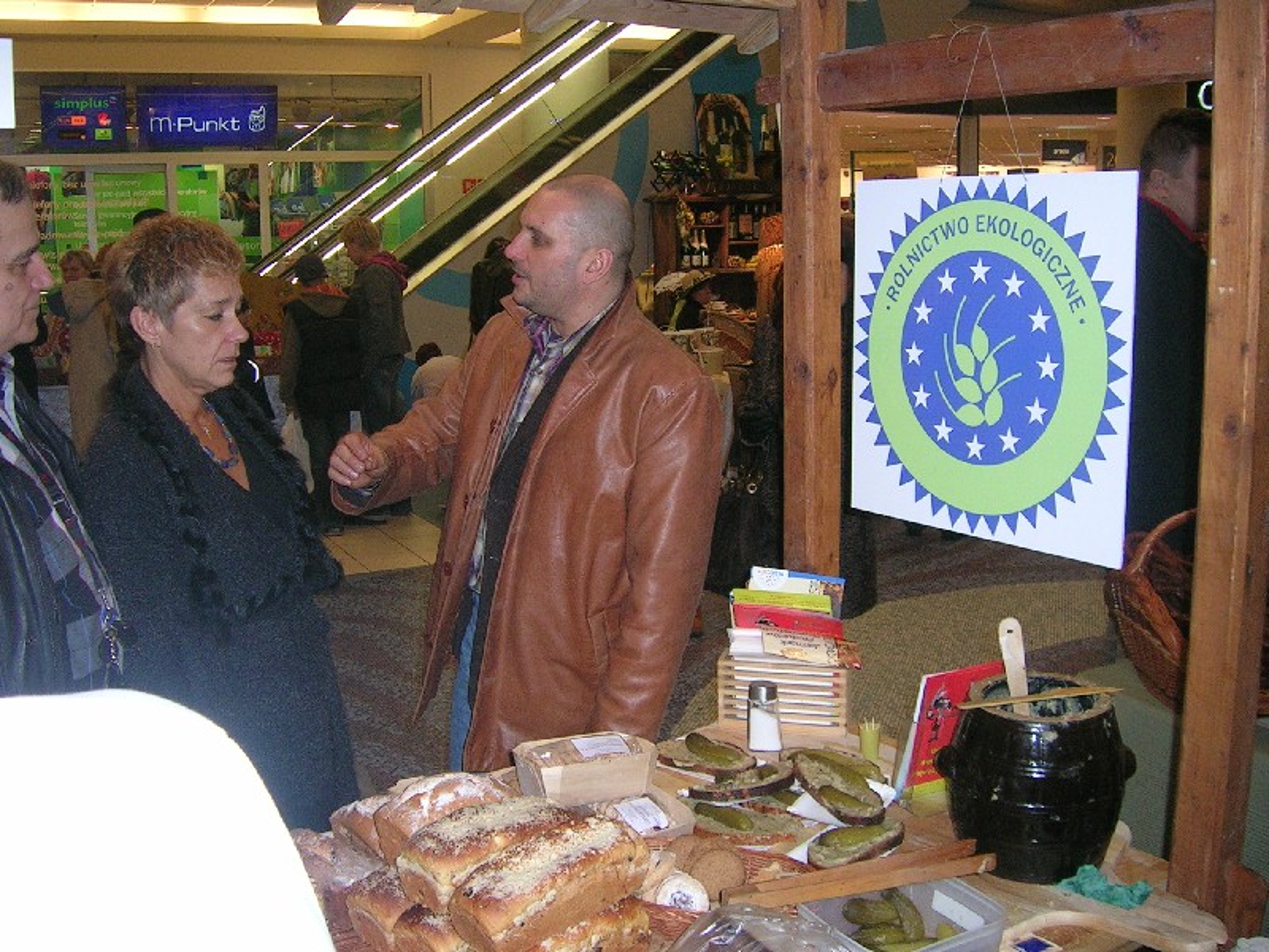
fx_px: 1283
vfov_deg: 40.7
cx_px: 634
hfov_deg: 52.6
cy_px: 476
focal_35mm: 35
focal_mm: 5.4
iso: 109
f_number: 2.8
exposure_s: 1/60.1
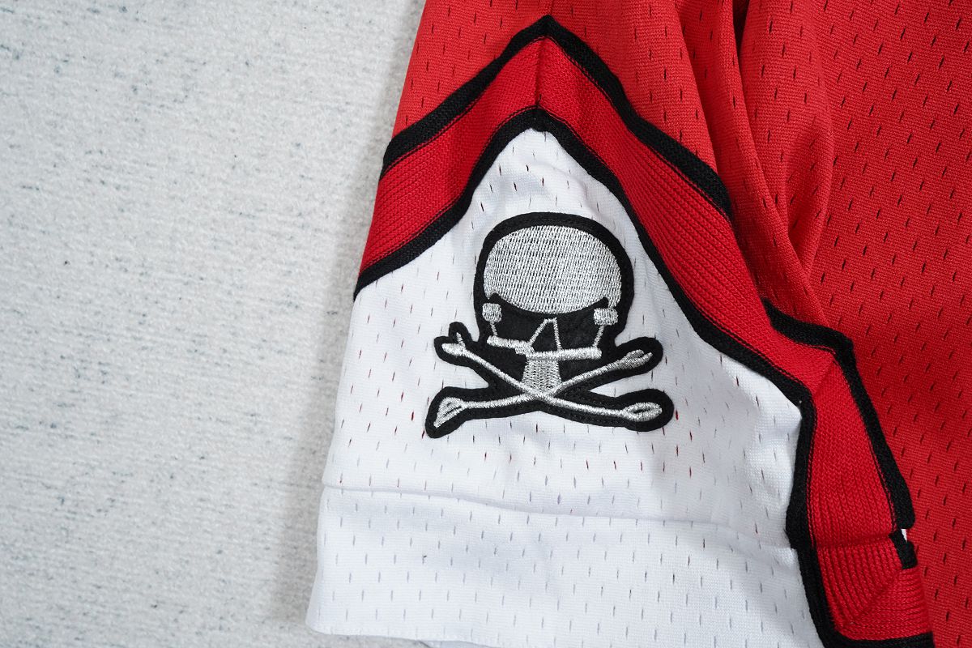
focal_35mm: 35
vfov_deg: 37.9
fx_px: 945
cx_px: 486
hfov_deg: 54.4
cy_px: 324
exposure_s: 1/100
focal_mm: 35
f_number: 10
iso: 1600
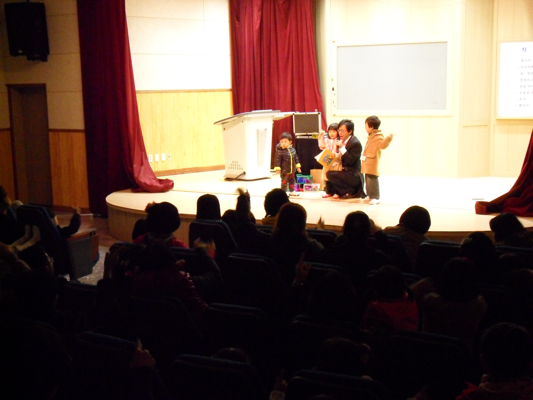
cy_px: 200
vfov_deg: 29.1
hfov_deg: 38.2
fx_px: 770
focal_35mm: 50
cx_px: 266
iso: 800
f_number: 4.3
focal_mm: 9
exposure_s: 1/20
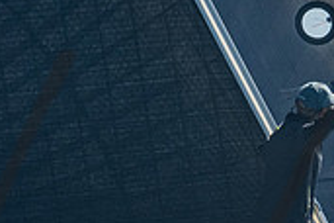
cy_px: 258
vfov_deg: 1.4
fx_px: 9305
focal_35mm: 1003
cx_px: 419
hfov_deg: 2.1
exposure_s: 1/400
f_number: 10
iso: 400
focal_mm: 170
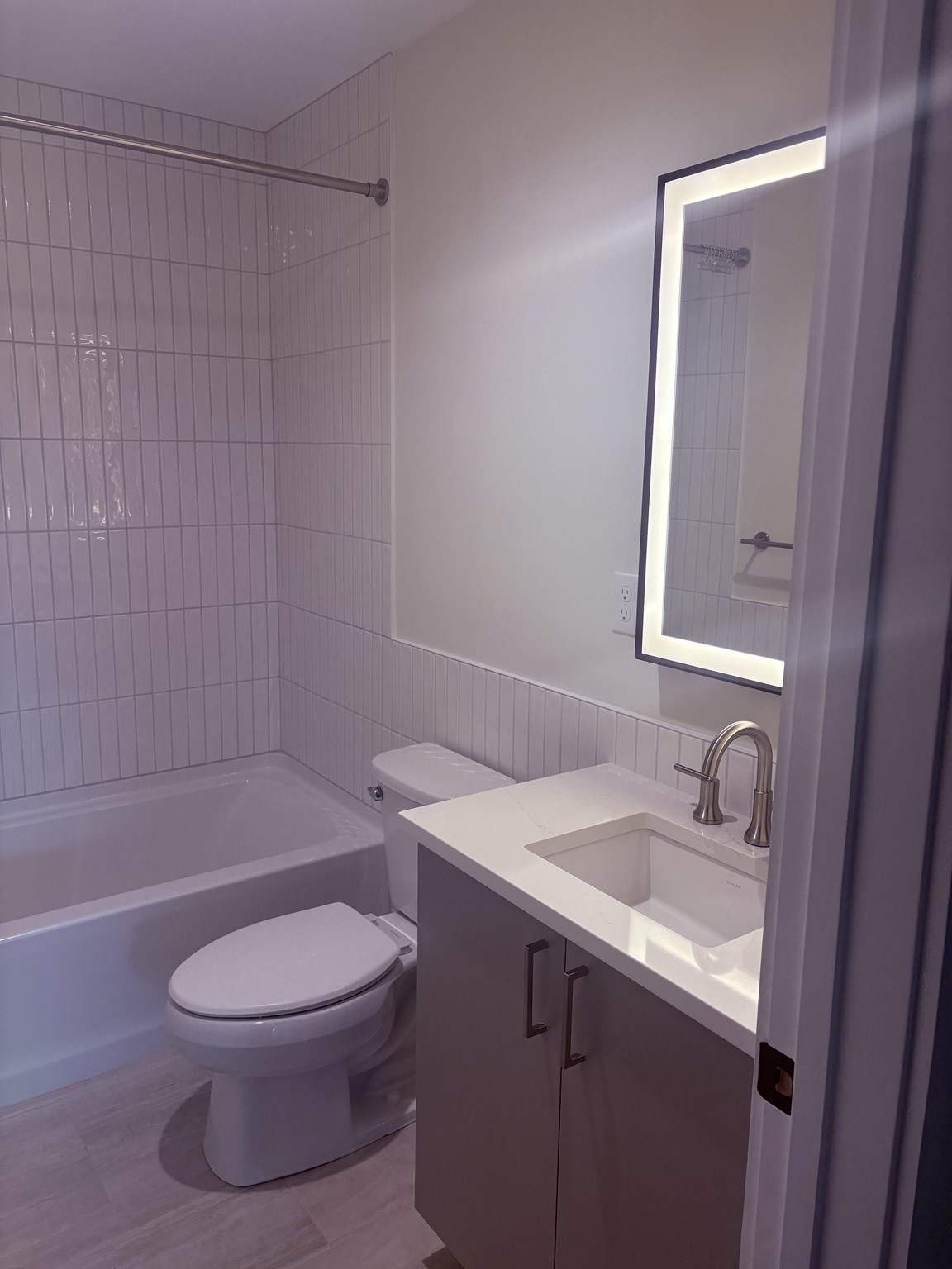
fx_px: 953
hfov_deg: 53.1
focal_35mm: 26
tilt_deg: -9.9
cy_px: 634
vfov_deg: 67.3
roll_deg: -0.7
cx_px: 476
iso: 125
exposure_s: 1/166
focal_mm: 5.96
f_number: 1.6
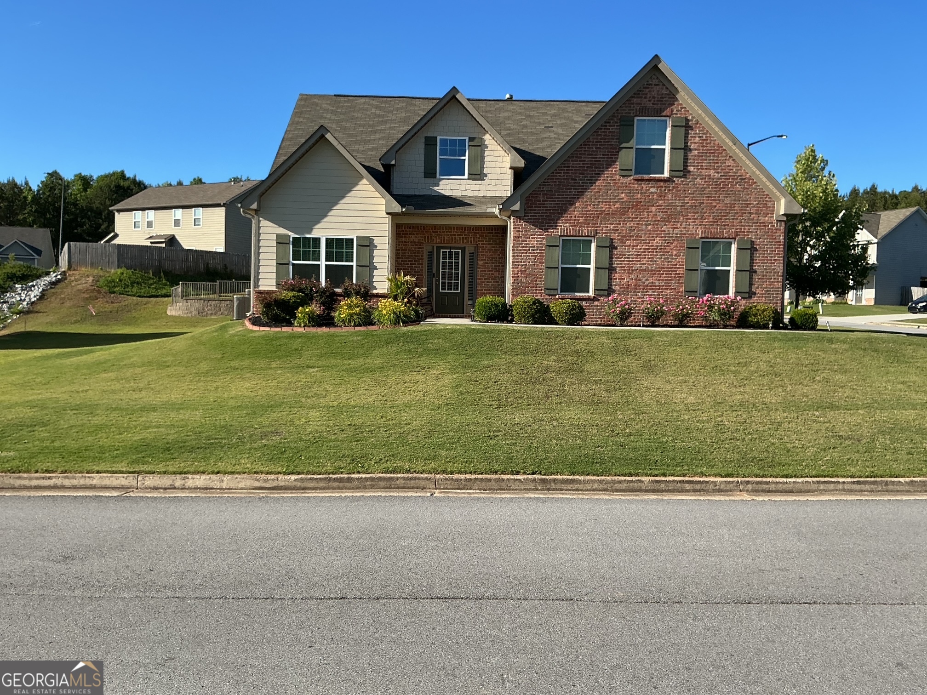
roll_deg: -1.6
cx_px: 464
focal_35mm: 29
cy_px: 348
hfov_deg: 61.7
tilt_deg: +1.0
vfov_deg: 48.2
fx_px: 777
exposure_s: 1/1168
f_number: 1.8
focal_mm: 3
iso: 25
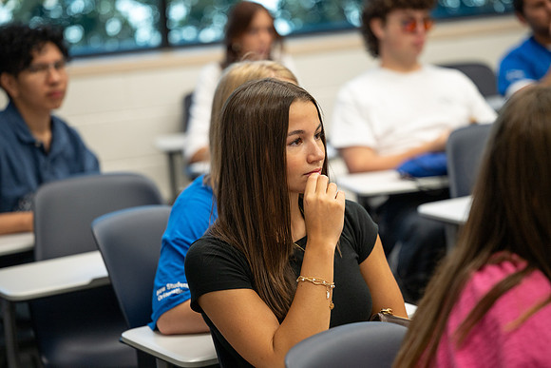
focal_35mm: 93
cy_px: 184
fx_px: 1424
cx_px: 276
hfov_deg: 21.9
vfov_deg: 14.7
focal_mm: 93
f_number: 2.8
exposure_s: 1/320
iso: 640
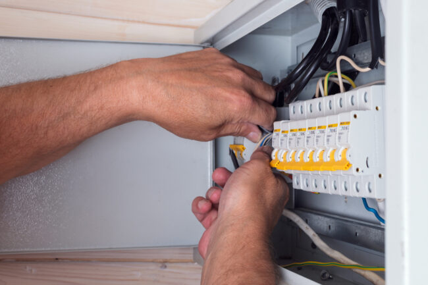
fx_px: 618
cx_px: 214
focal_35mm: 52
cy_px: 142
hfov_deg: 38.2
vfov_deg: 26.0
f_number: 8
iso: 100
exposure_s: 1/125
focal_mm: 35
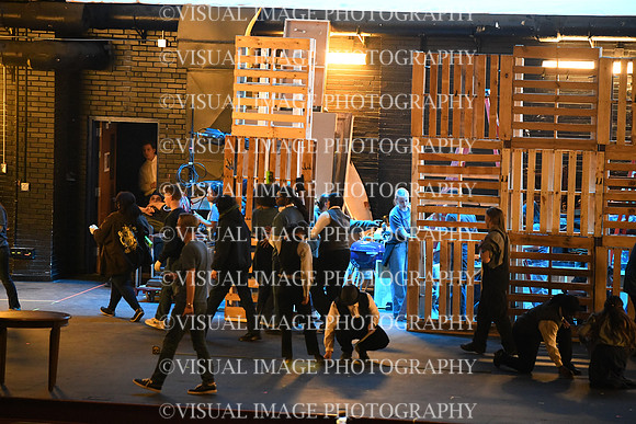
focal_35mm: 200
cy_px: 212
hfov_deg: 10.3
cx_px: 318
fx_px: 3534
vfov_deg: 6.9
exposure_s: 1/250
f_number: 2.8
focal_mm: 200
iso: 12800
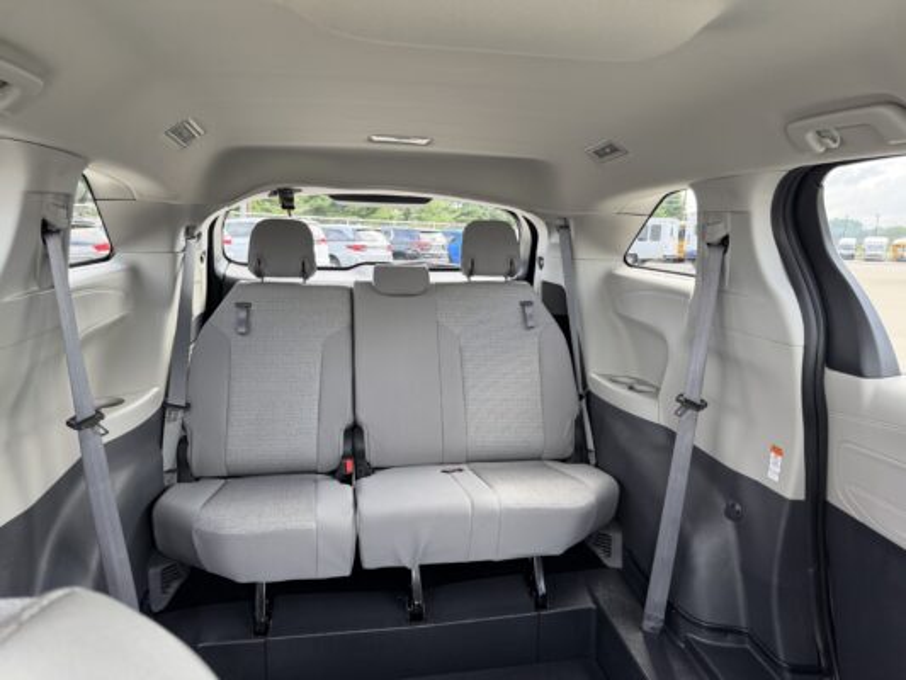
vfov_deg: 56.8
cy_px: 340
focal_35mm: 24
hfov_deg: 71.6
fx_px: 628
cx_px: 453
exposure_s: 1/121
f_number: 1.78
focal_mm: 6.76
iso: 160
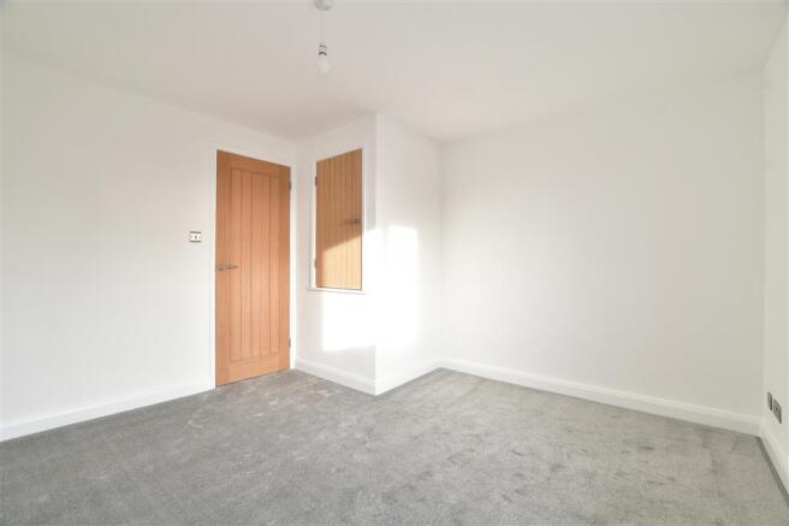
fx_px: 329
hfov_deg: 100.4
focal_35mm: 15
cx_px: 394
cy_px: 263
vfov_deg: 77.3
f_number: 7.1
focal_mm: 10
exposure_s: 1/10
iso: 160
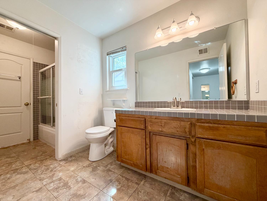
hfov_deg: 102.1
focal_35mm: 14
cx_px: 134
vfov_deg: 85.7
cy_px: 100
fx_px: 108
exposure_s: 1/120
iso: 160
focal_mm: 2.22
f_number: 2.2
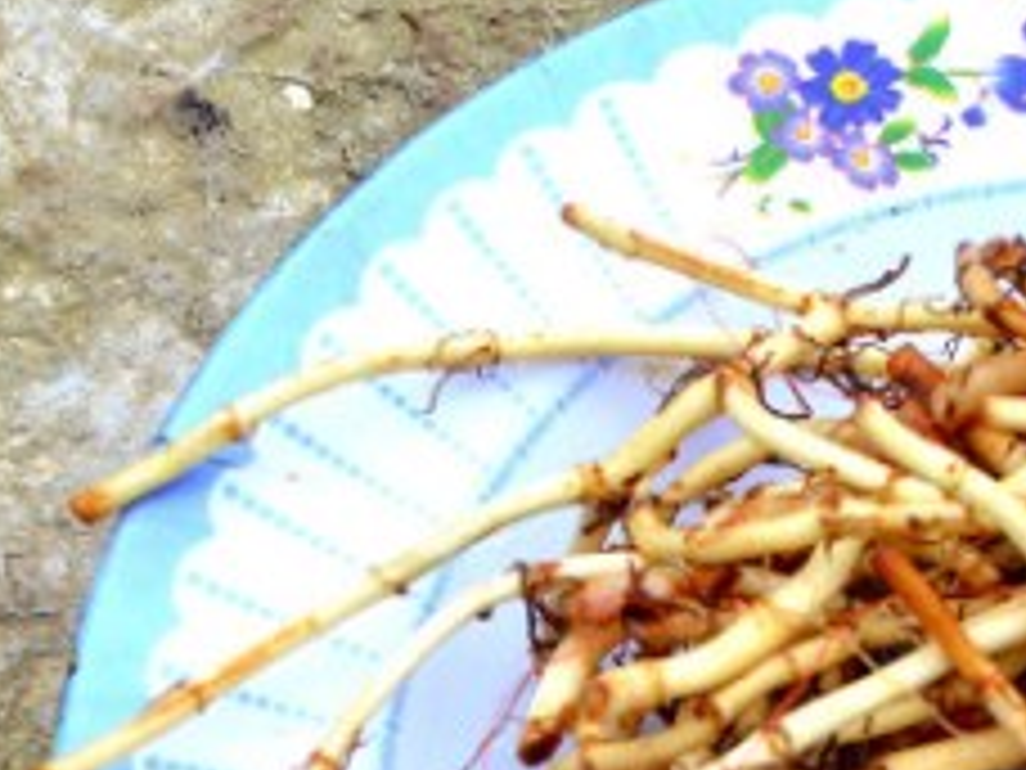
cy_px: 709
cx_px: 1084
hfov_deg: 16.4
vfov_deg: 12.5
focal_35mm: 117
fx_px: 3476
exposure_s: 1/60
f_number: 8
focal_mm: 31
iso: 160
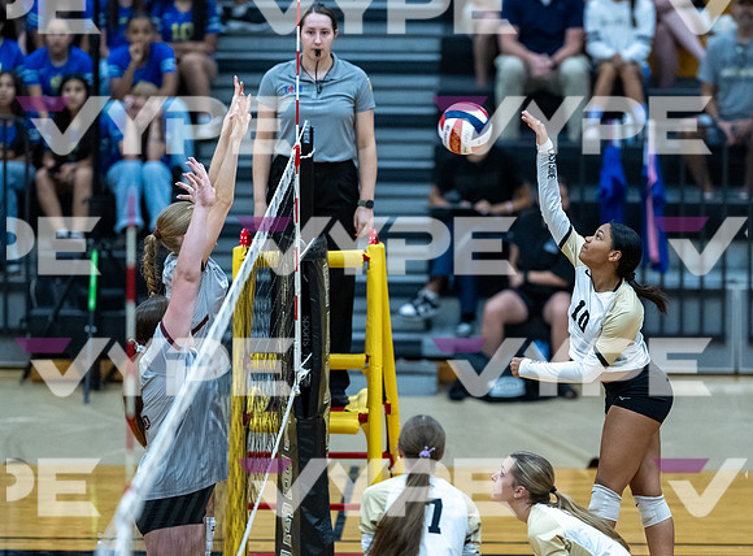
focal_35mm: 300
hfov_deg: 6.6
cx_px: 541
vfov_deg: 4.9
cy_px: 305
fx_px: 6486
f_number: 2
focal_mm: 200
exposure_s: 1/1600
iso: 3200
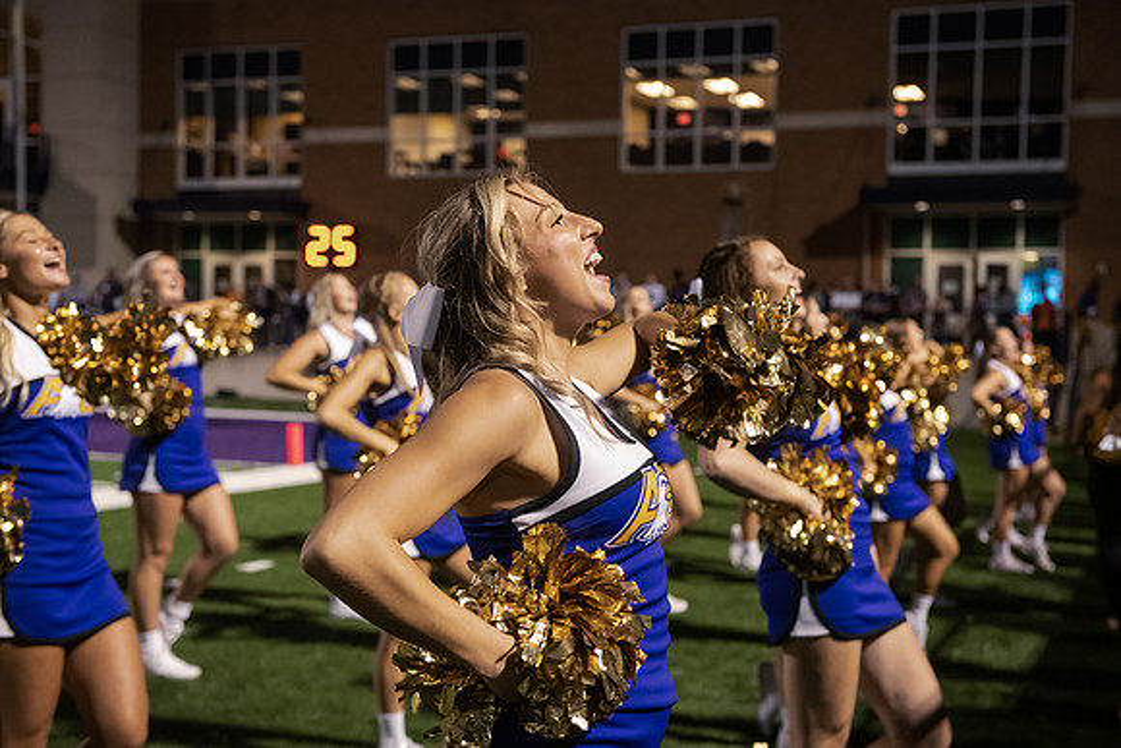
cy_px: 374
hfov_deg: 38.2
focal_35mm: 52
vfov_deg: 26.0
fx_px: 1620
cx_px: 560
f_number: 4
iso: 5000
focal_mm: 52
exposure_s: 1/320
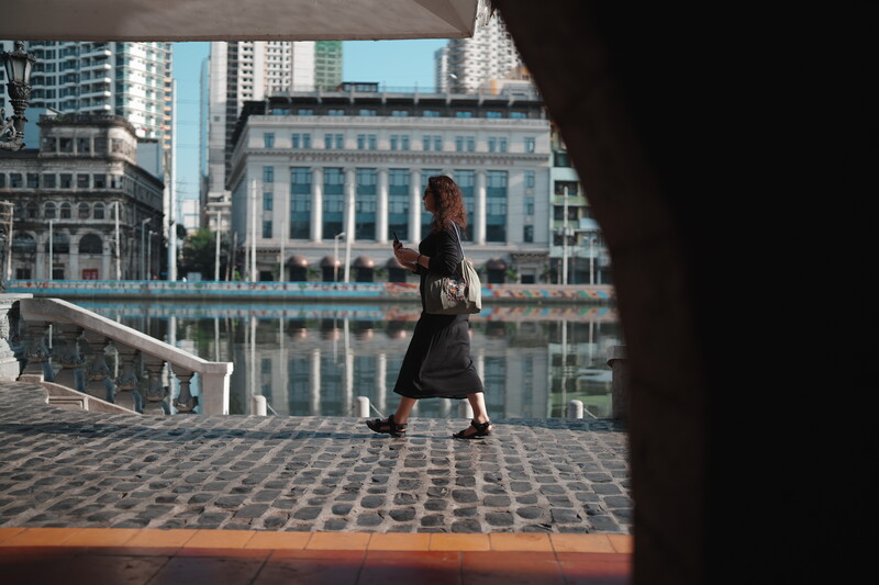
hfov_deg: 54.4
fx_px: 854
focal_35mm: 35
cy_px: 292
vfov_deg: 37.8
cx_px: 440
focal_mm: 35
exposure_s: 1/4000
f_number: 1.2
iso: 50
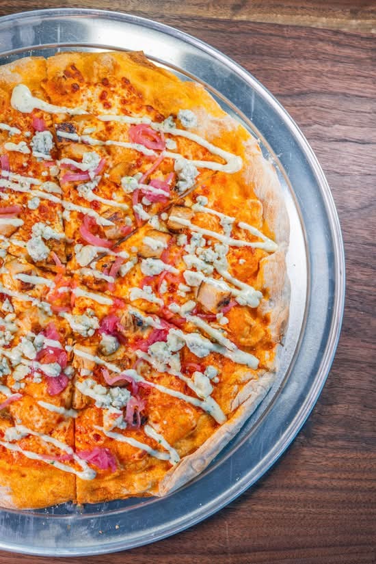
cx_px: 188
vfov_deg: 44.5
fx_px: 689
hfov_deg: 30.5
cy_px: 282
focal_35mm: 44
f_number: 3.2
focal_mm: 44
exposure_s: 1/250
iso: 125
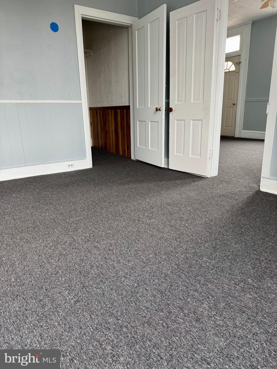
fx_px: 256
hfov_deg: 56.8
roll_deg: +1.7
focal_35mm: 24
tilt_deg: -16.8
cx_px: 138
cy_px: 184
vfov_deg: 71.6
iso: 160
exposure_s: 1/120
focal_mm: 6.76
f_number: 1.78
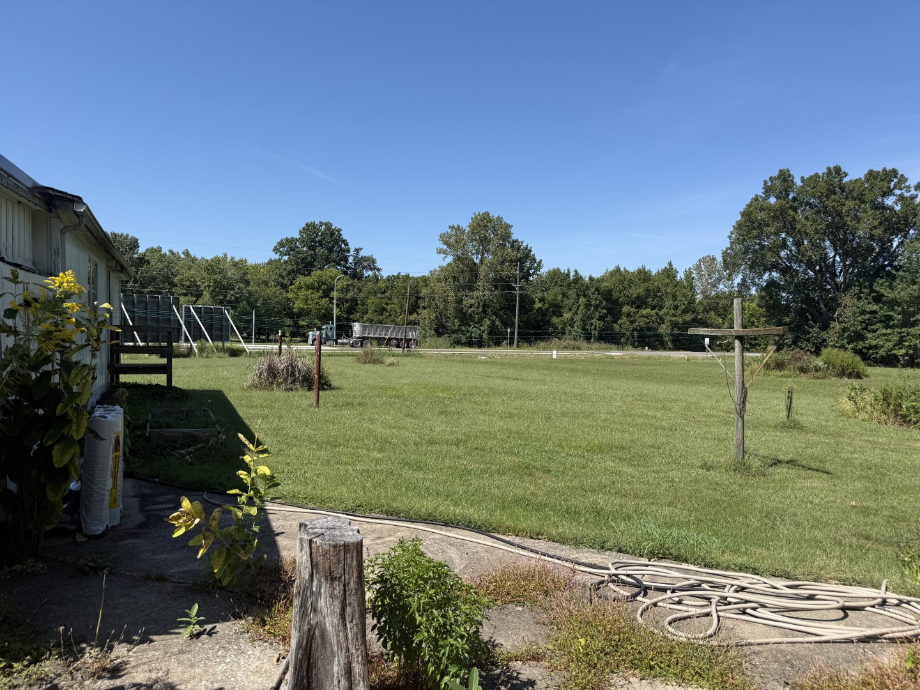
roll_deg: -1.1
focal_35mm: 24
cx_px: 460
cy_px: 345
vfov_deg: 56.8
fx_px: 638
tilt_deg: -1.1
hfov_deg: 71.6
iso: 80
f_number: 1.78
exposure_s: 1/4167
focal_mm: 6.76
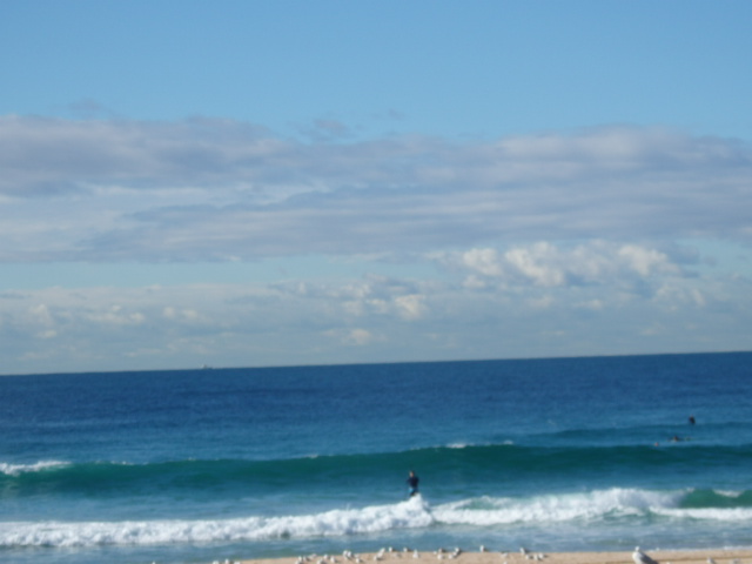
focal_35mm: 140
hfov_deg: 14.1
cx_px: 376
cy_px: 282
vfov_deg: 10.6
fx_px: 3041
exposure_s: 1/640
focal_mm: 25.1
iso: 125
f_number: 5.4
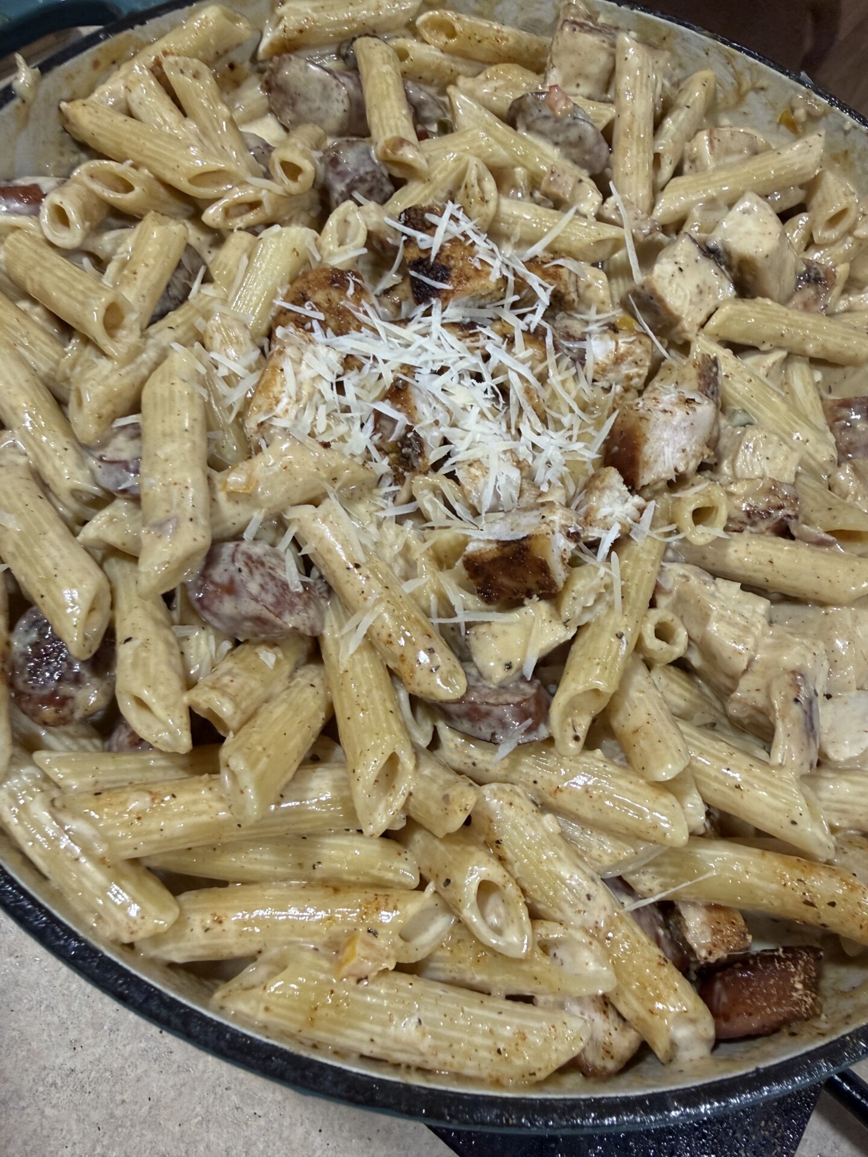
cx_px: 434
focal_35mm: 24
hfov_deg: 56.8
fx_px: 802
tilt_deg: -61.7
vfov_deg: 71.6
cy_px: 578
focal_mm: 2.22
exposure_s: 1/120
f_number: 2.2
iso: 250
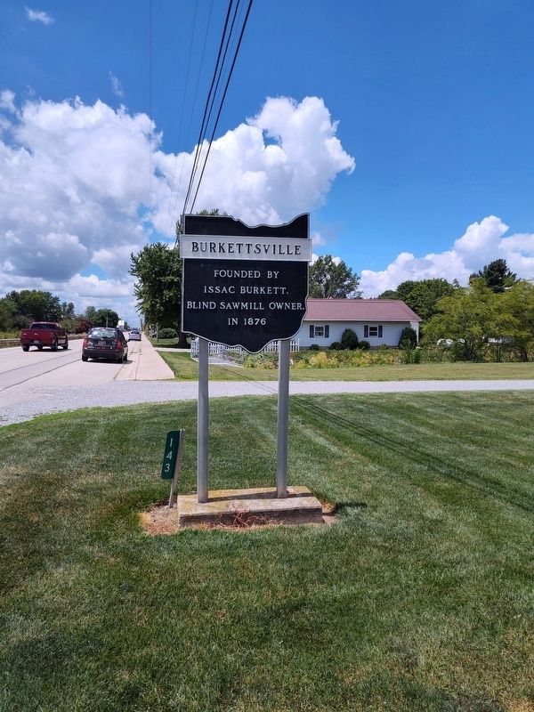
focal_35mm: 23
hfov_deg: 58.9
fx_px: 473
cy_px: 356
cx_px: 267
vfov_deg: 73.9
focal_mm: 5.56
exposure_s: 1/2529
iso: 100
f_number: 1.8
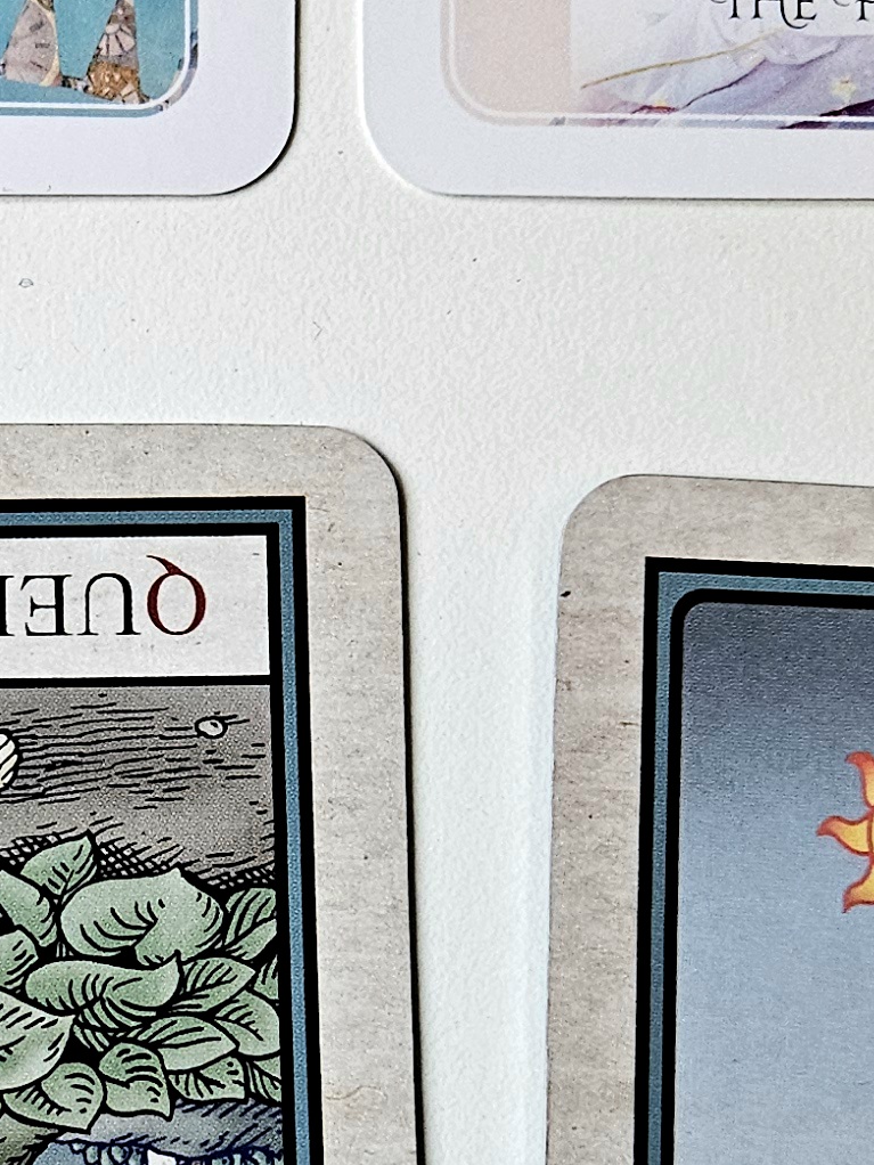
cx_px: -183
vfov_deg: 21.5
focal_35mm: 90
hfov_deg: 15.8
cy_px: 906
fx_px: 3029
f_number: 1.8
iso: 250
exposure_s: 1/101
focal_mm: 5.4
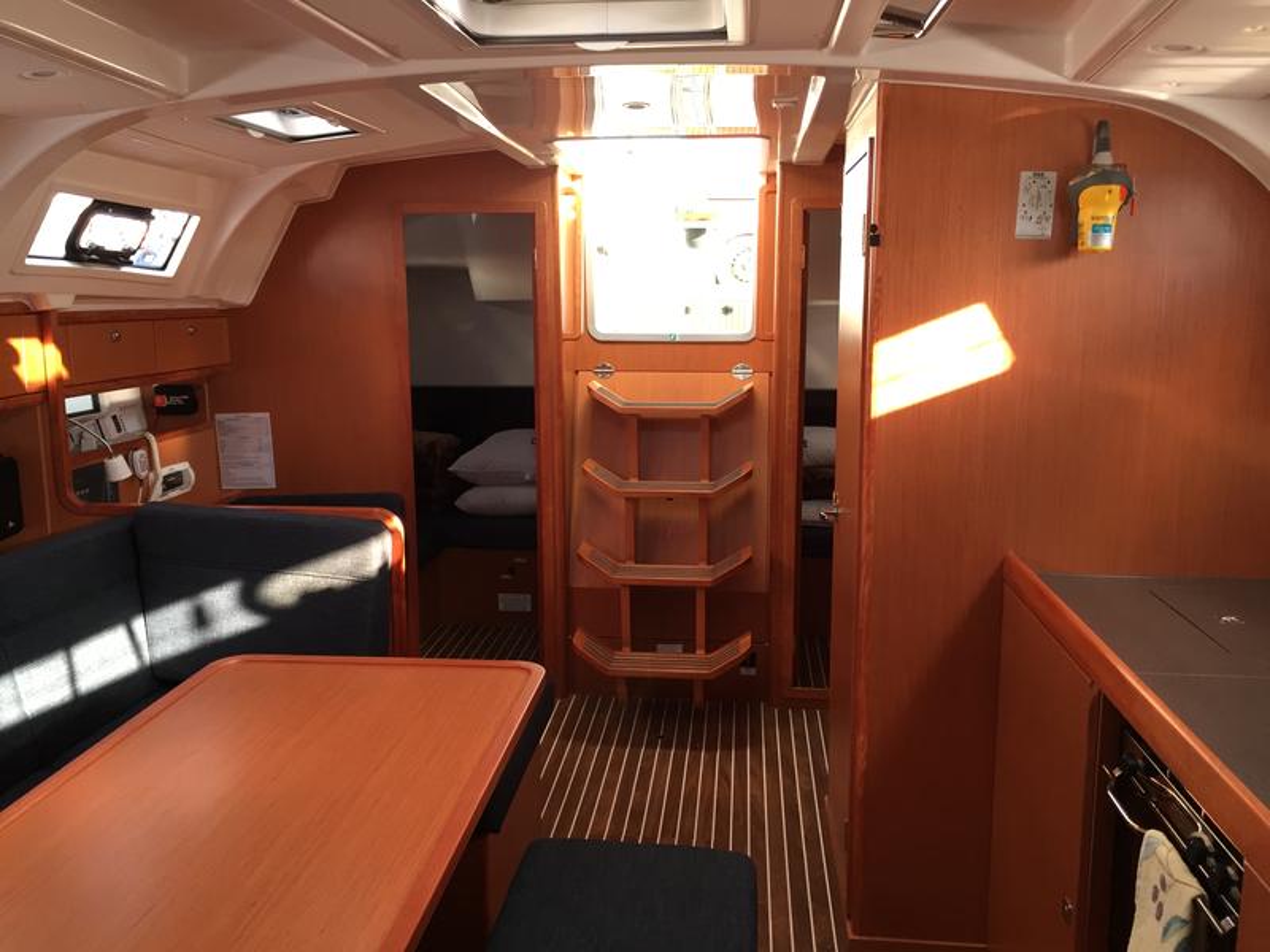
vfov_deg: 48.2
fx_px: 1064
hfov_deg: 61.7
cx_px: 635
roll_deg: +0.1
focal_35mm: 29
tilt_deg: -10.4
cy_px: 476
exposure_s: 1/33
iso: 40
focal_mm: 4.15
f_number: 2.2
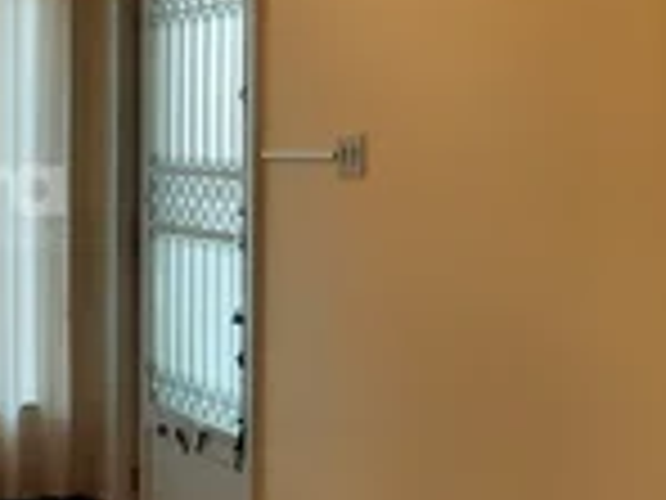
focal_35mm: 68
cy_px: 187
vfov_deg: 21.6
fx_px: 1308
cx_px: -189
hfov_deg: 24.9
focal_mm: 3.93
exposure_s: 1/60
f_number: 1.7
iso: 125
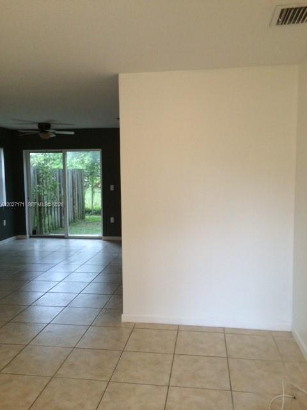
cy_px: 205
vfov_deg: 60.0
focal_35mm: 30
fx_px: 355
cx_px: 154
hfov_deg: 46.8
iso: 200
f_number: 2.2
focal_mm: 4.12
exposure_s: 1/30
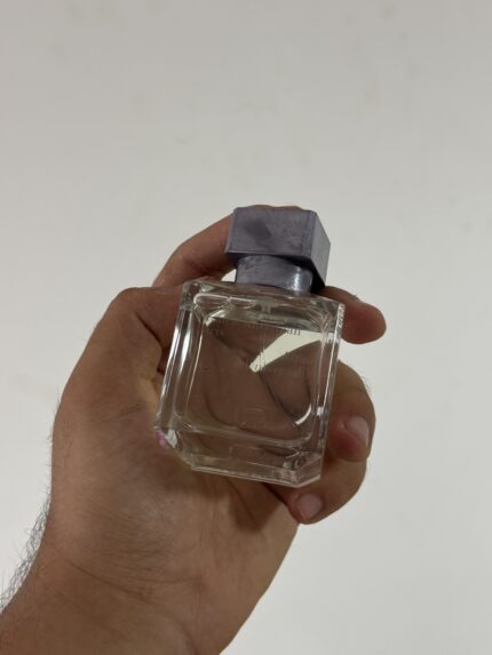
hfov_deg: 30.3
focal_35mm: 48
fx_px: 909
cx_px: 246
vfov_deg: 39.6
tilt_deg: -25.0
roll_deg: +0.5
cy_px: 328
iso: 100
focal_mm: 6.76
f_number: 1.78
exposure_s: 1/50
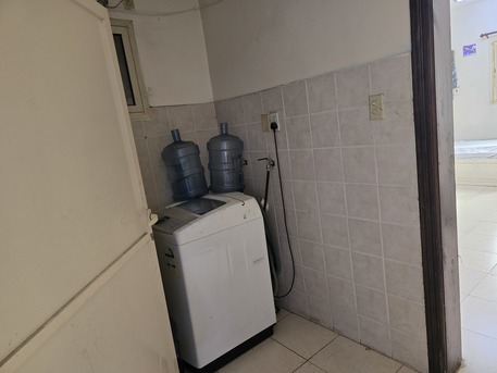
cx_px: 248
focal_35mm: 23
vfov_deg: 58.9
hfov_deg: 73.9
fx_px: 330
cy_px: 186
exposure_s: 1/48.1
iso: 250
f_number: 1.7
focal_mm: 6.3
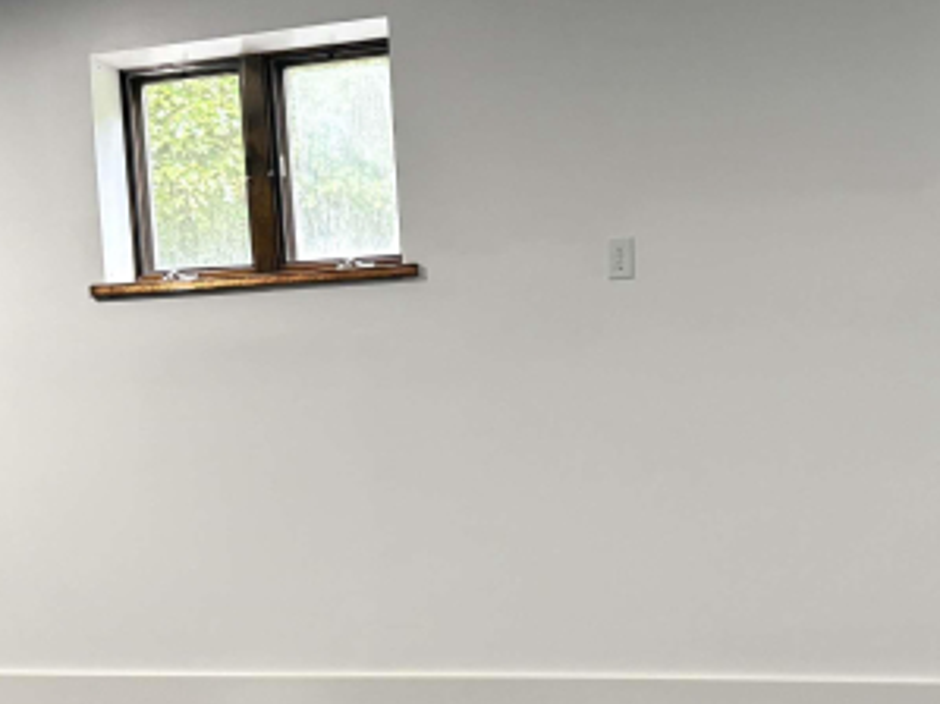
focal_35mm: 58
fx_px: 1574
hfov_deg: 33.2
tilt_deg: -4.4
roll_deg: +3.7
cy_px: 487
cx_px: 505
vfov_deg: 25.0
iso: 400
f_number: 1.6
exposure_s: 1/60
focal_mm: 5.96
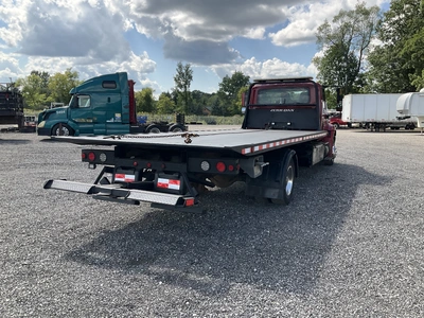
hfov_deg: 61.7
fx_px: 355
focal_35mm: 29
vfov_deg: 48.2
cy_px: 159
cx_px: 212
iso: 25
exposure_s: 1/842
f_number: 1.8
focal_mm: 3
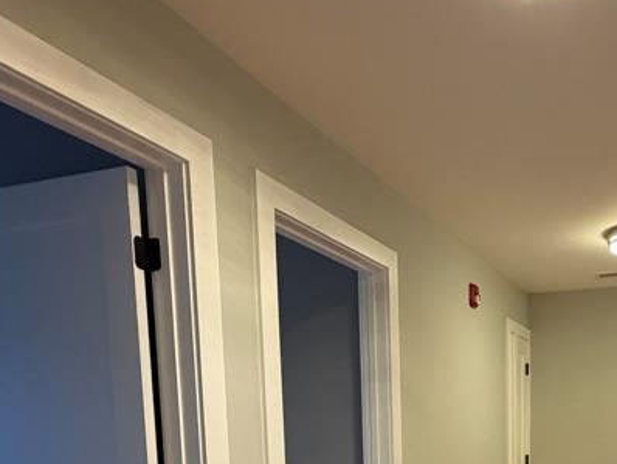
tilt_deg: -7.4
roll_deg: +1.3
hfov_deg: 48.7
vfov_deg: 34.5
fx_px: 642
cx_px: 484
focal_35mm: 36
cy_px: 506
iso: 320
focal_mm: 2.22
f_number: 2.2
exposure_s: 1/120
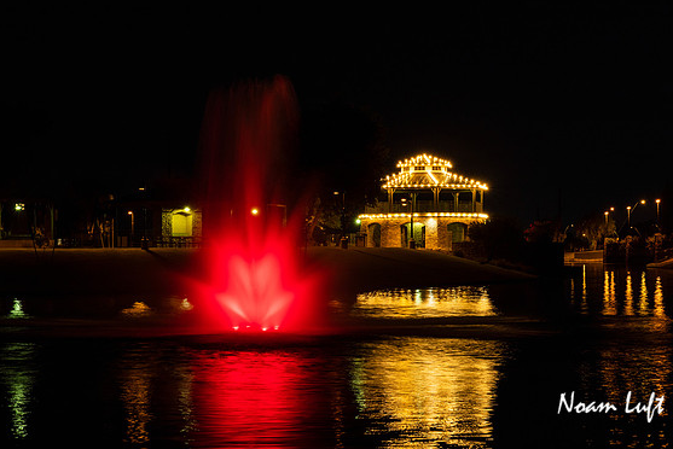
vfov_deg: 17.5
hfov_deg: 25.9
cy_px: 254
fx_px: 1459
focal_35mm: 78
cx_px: 284
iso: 100
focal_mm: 65
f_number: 10
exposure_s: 1
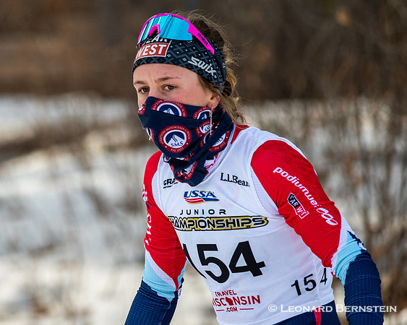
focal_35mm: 662
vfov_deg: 2.3
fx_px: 7971
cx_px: 88
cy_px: 212
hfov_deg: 2.9
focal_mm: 300
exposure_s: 1/2000
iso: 400
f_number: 4
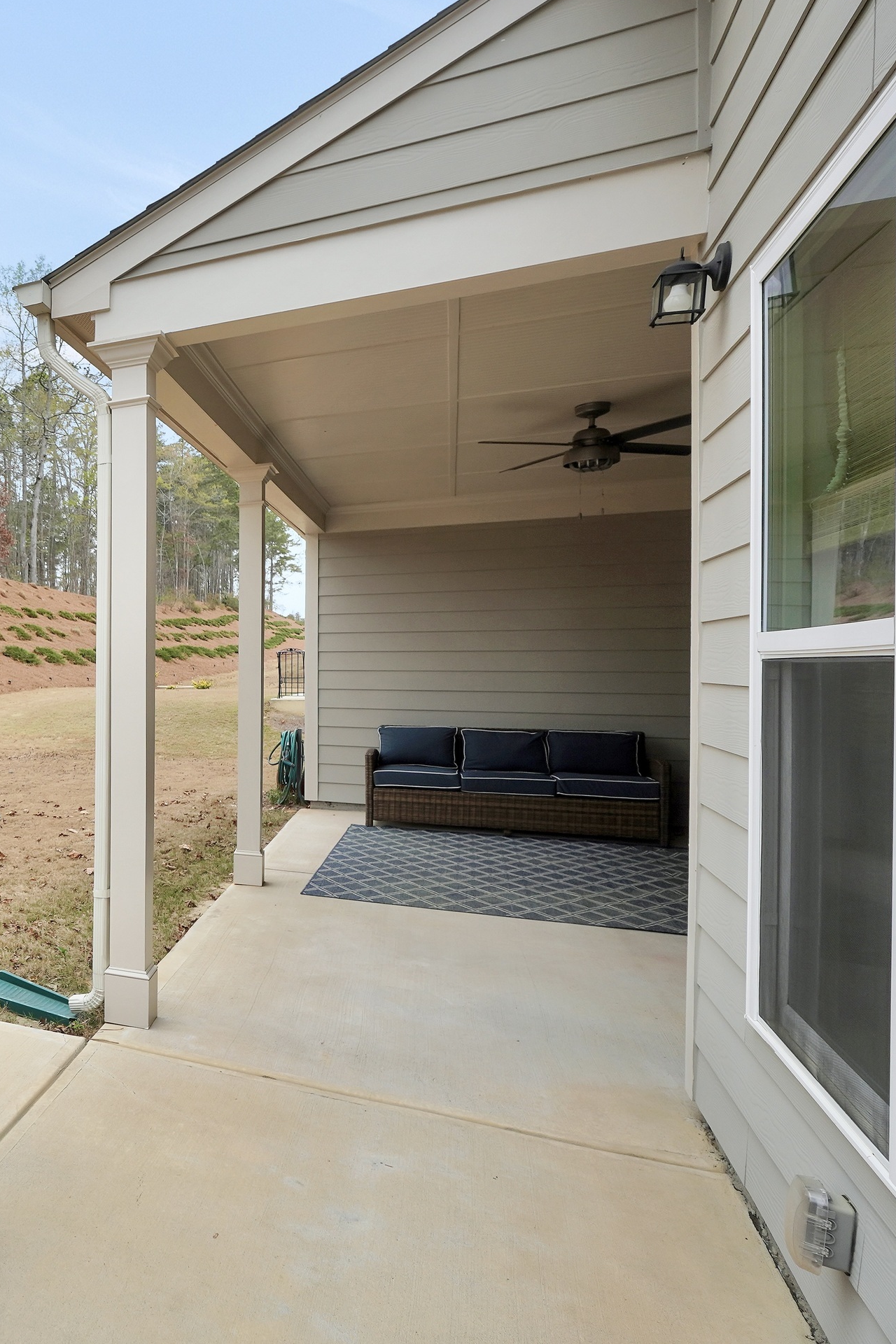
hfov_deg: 41.5
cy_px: 639
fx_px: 896
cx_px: -104
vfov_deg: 73.7
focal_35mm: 24
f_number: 4.5
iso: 100
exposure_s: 1/200
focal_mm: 10
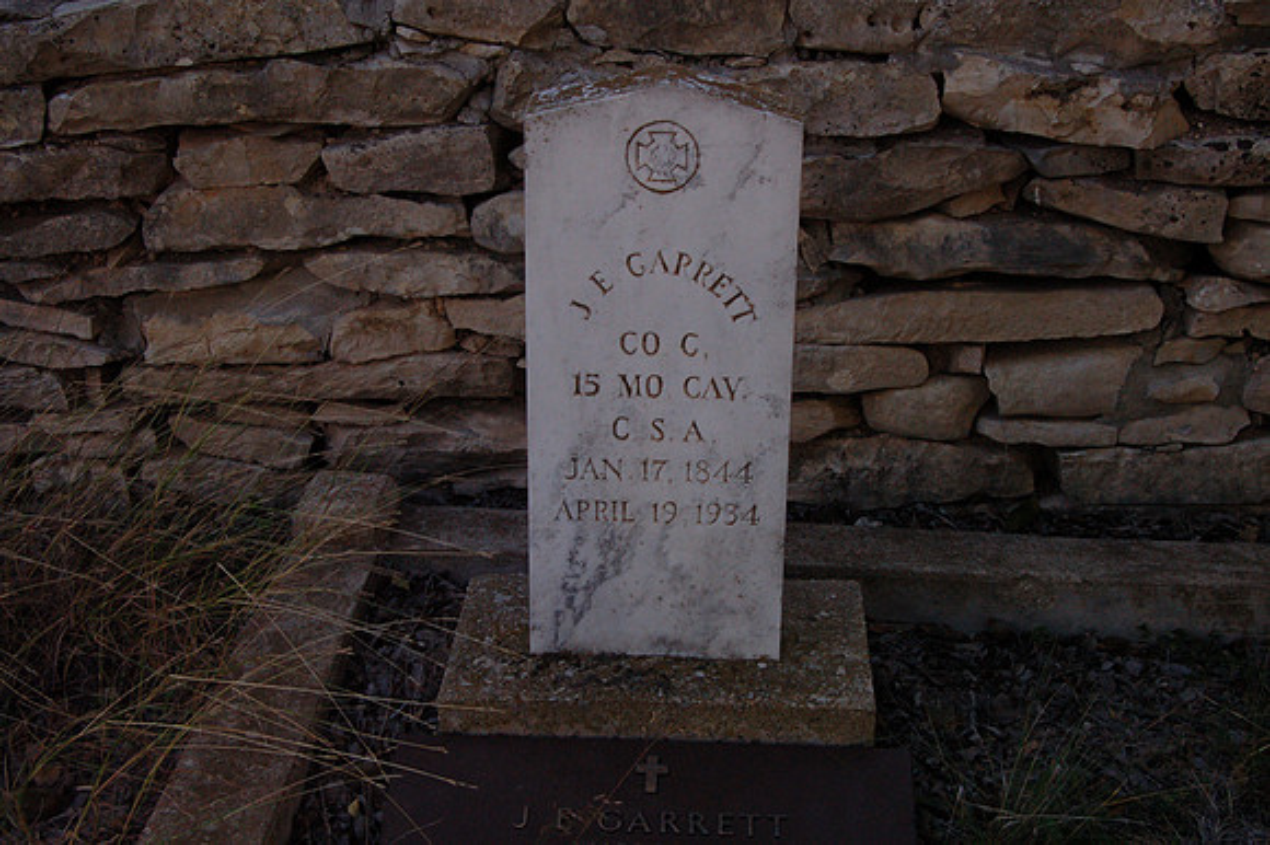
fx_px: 1851
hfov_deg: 37.9
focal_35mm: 52
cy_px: 422
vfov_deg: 25.7
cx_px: 635
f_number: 11
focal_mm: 35
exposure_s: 1/320
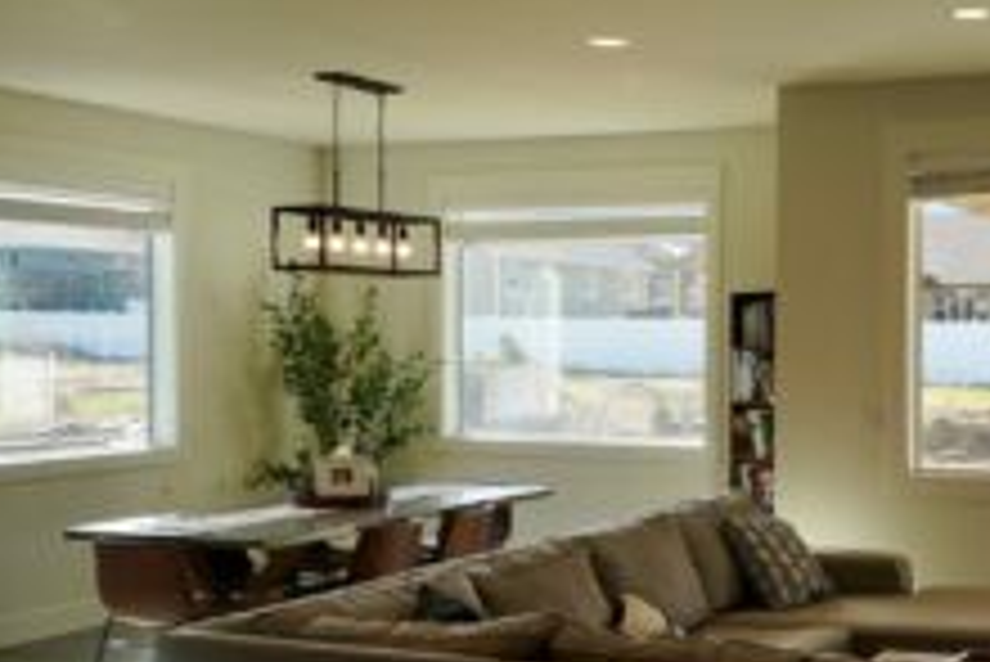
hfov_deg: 37.2
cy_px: 376
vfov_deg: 26.5
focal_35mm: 51
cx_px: 824
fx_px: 1403
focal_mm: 28
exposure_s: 1/60
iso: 160
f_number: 8
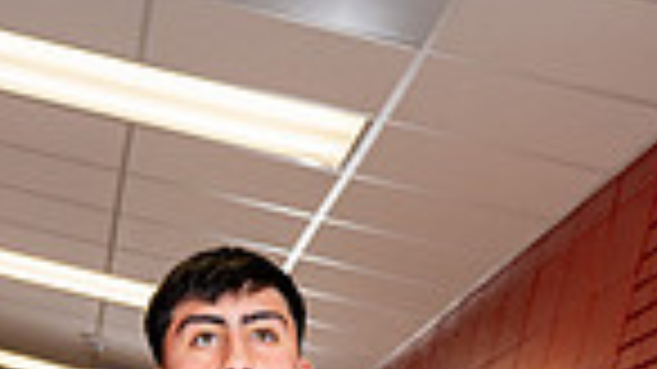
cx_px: 166
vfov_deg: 9.0
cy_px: 999
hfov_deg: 18.4
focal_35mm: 116
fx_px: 2020
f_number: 5.6
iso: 250
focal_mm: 36
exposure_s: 1/200
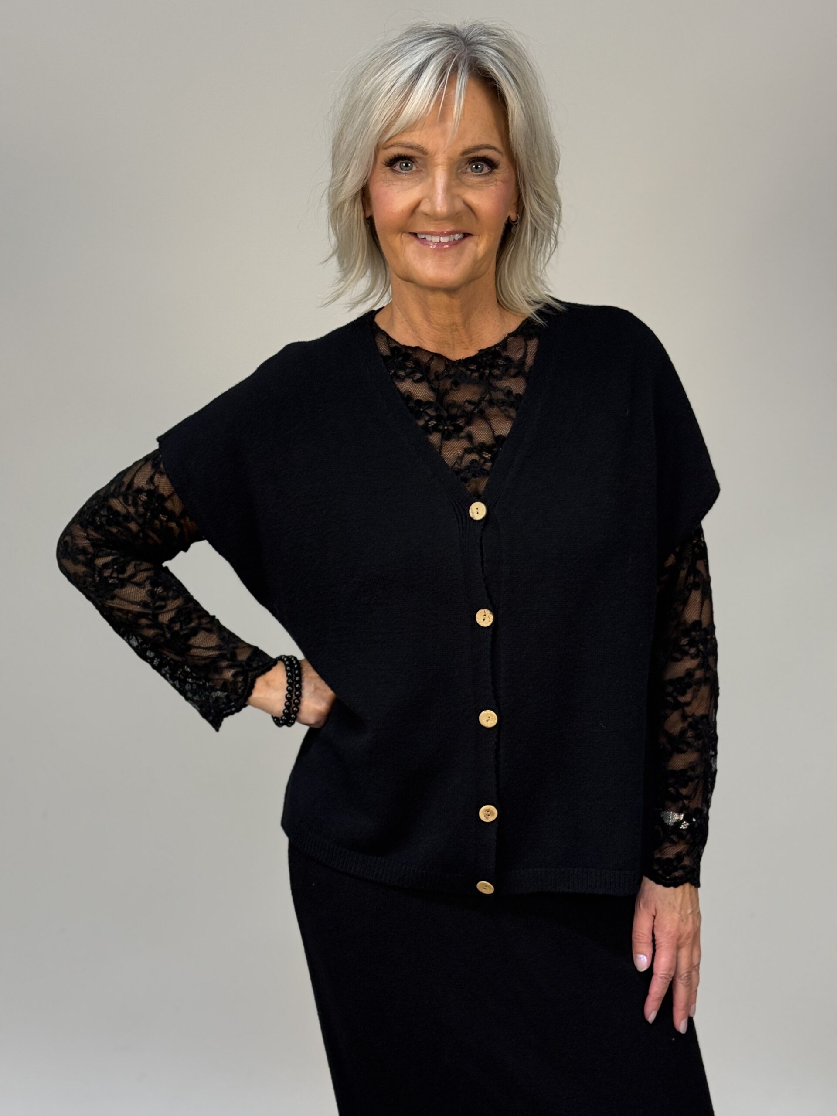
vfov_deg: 39.7
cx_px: 418
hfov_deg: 30.3
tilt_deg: -10.6
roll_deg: +0.3
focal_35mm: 48
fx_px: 1547
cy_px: 558
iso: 100
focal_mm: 6.76
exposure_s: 1/85
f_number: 1.78
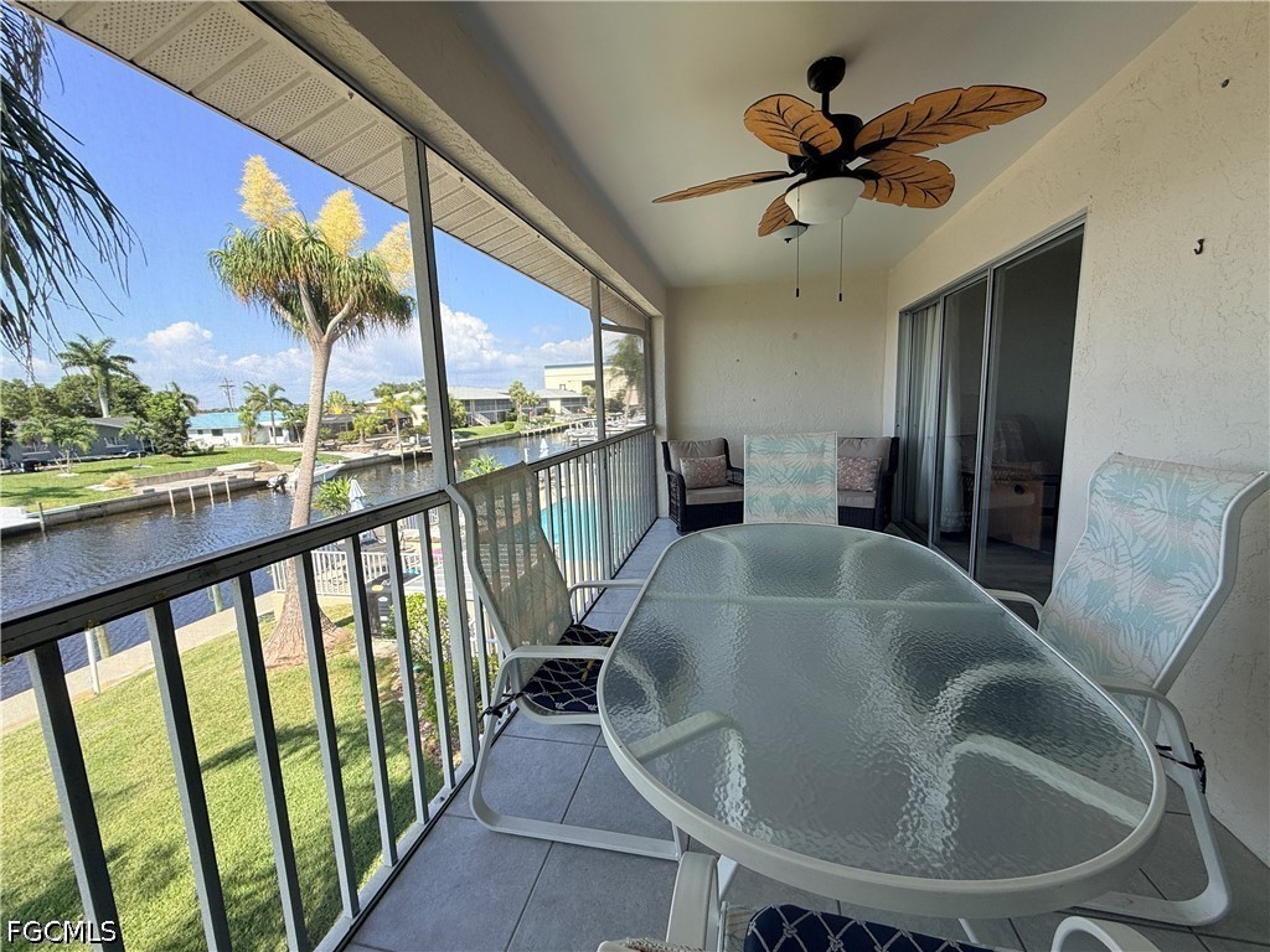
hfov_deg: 102.1
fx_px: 514
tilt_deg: -8.5
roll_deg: +1.7
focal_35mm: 14
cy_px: 476
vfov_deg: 85.7
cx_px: 635
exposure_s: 1/424
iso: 50
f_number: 2.2
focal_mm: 2.22
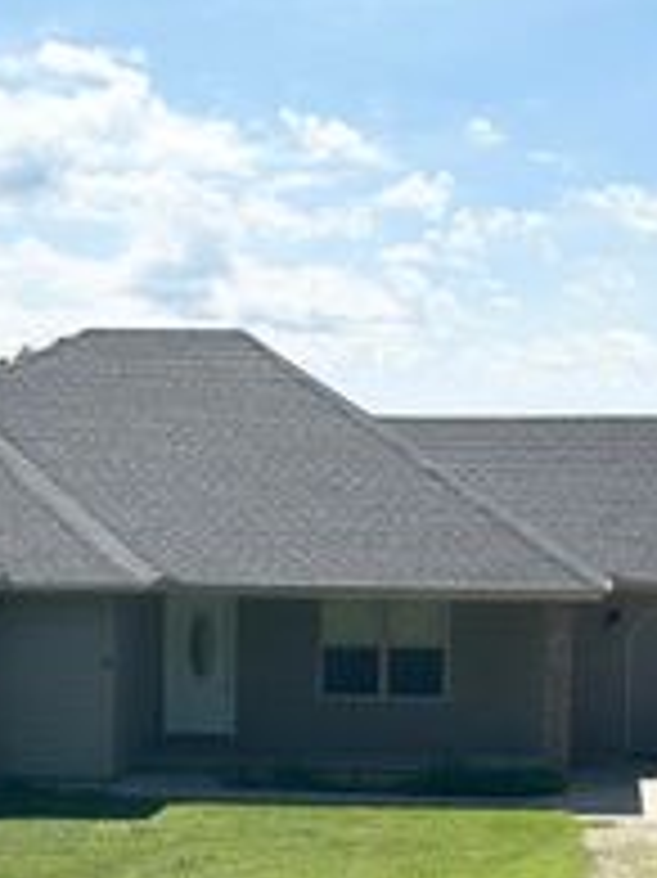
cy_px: 736
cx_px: 356
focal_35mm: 82
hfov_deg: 18.0
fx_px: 2077
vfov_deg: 23.4
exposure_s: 1/9709
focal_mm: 6.86
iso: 80
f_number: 1.78
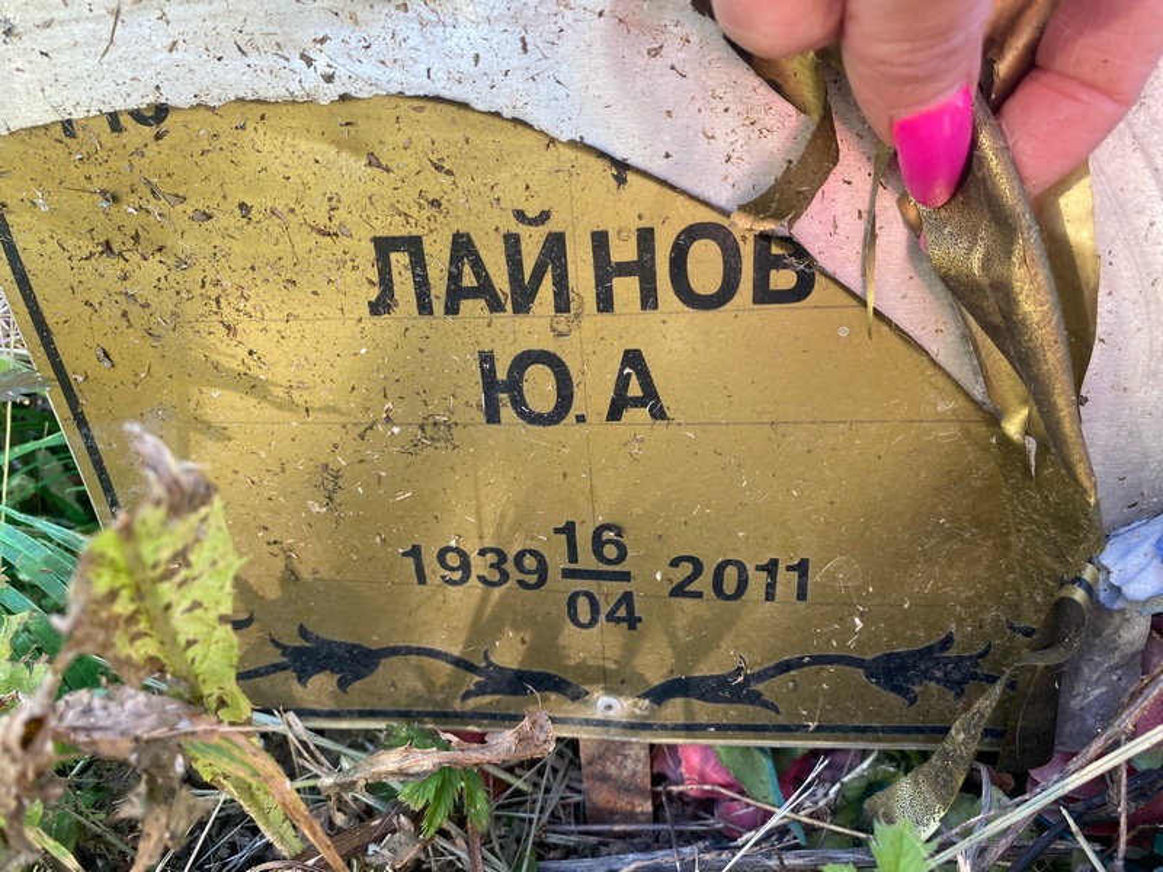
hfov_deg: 67.3
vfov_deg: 53.1
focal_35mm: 26
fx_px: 874
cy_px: 436
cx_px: 582
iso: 40
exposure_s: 1/121
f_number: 1.8
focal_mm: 4.25
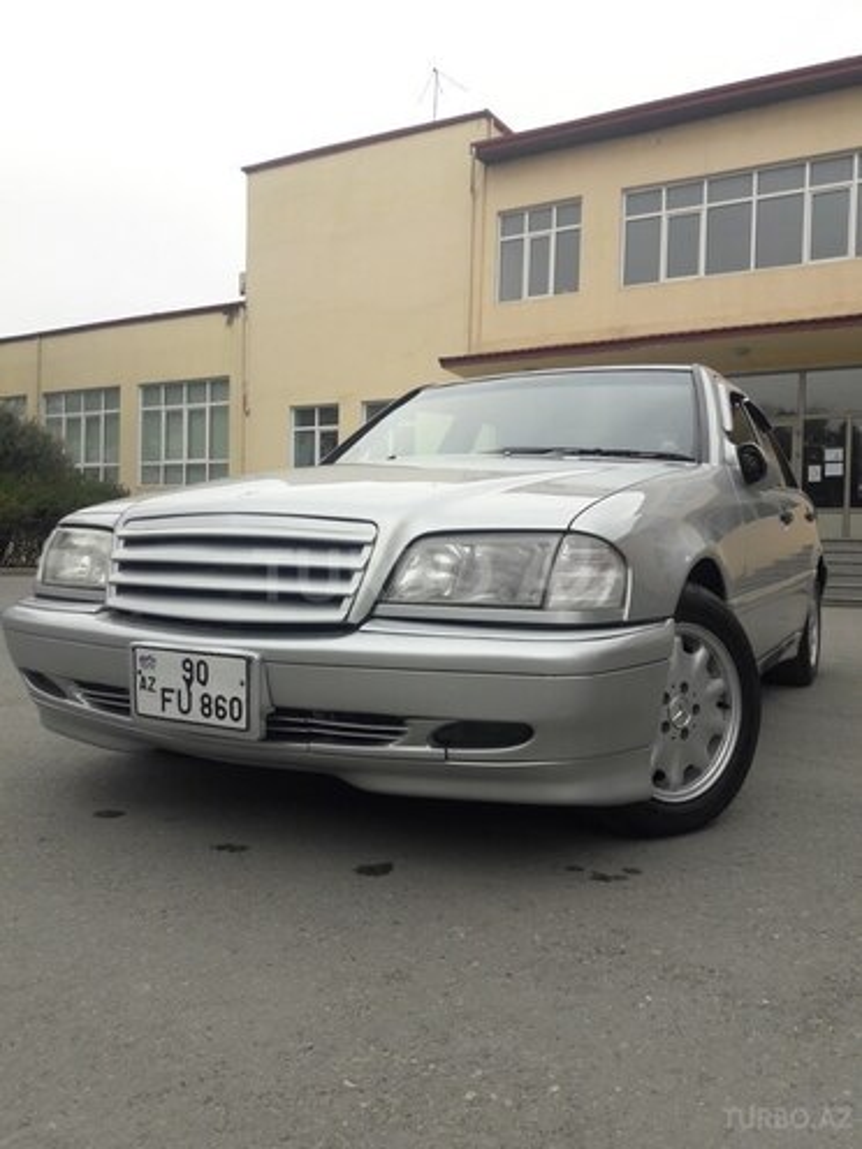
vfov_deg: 63.4
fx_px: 930
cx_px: 431
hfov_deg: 49.7
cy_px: 574
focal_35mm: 28
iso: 40
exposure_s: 1/255
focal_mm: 3.7
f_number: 1.9
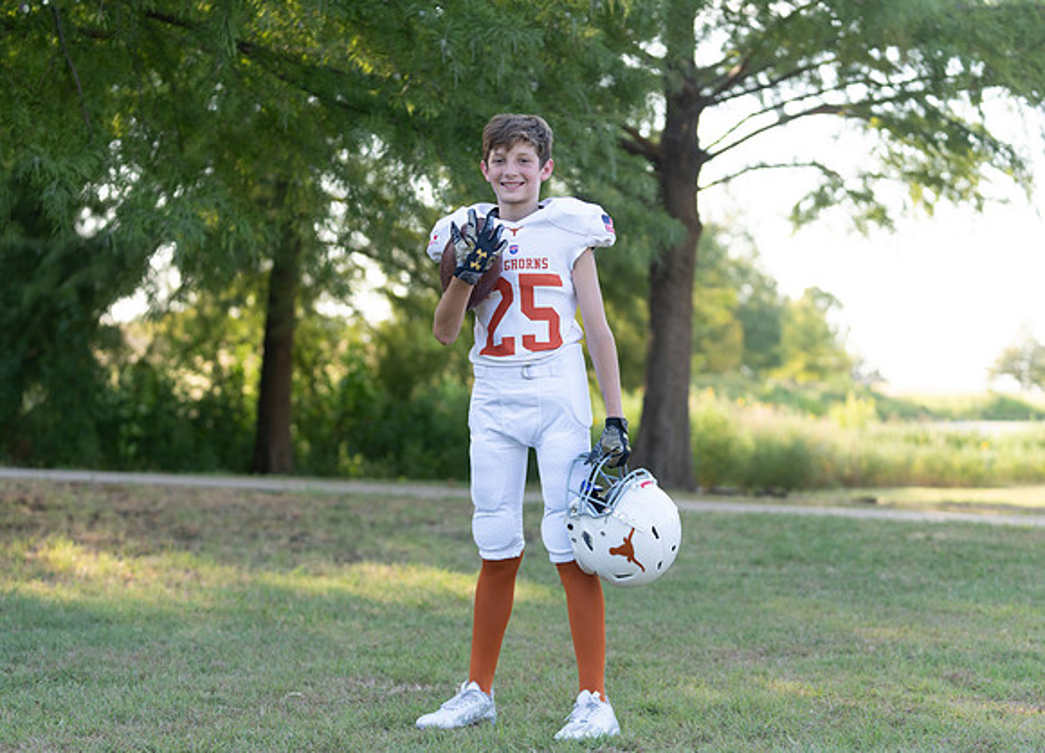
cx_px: 552
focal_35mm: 77
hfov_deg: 25.8
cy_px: 376
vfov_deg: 18.8
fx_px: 2279
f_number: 2.8
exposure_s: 1/400
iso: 250
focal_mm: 70
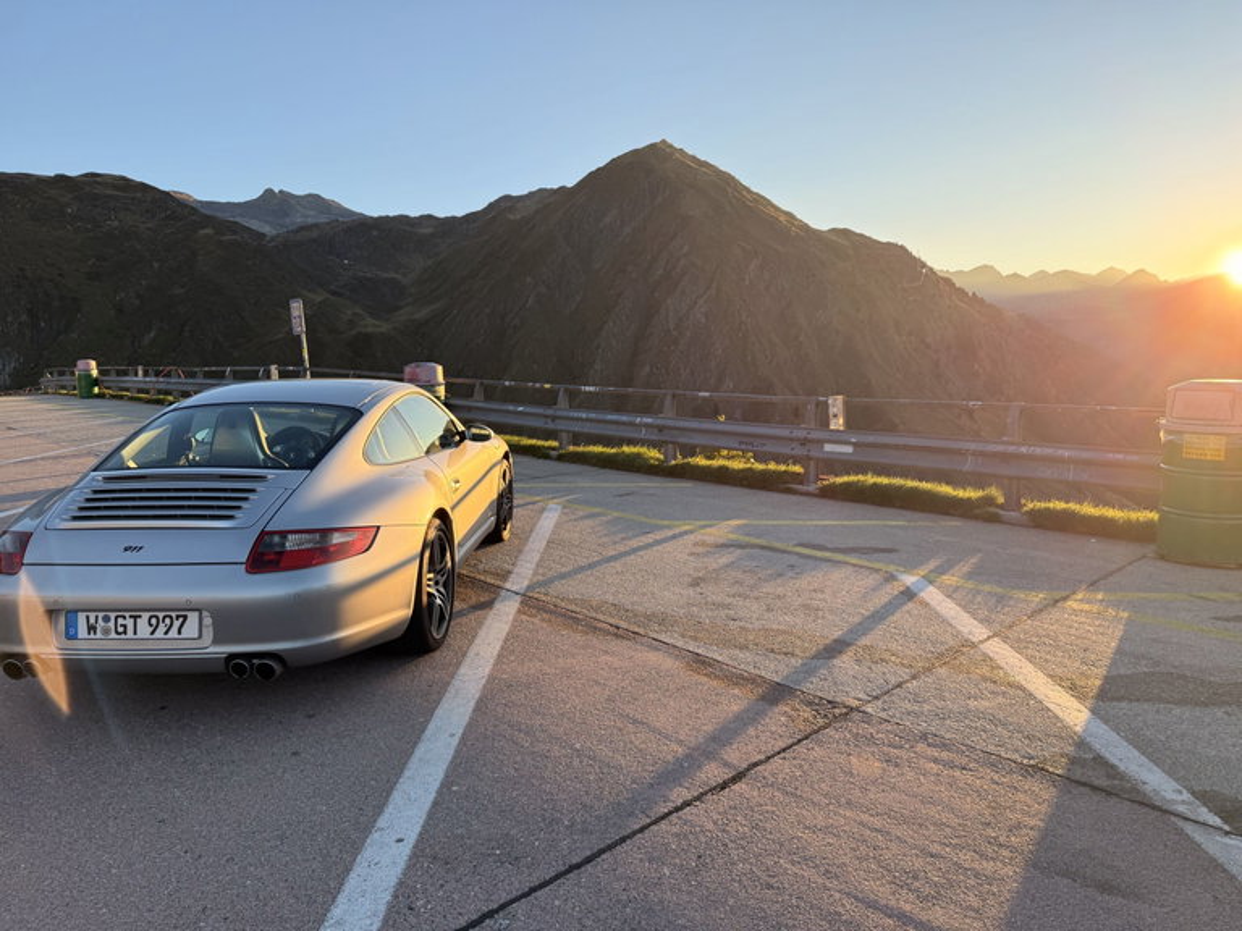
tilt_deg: -6.6
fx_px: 861
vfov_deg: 56.8
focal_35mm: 24
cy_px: 466
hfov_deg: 71.6
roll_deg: +2.4
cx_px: 621
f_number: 1.78
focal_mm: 6.76
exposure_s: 1/1018
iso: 100
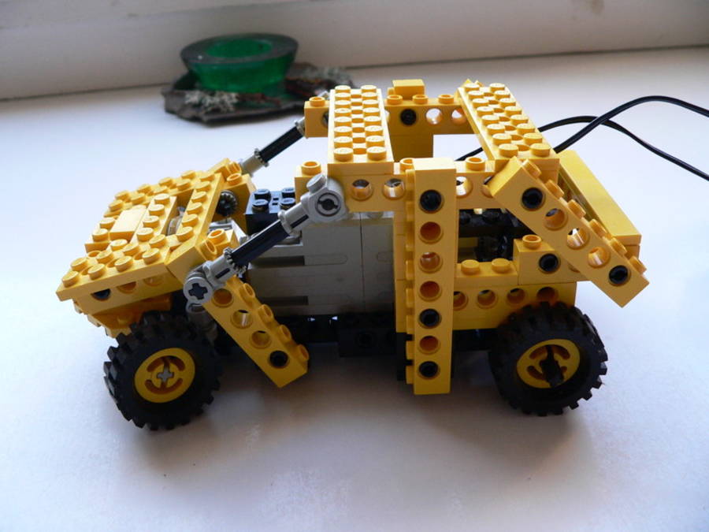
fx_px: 737
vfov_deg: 39.7
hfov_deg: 51.4
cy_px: 266
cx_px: 354
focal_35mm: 36
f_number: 2.8
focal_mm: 6
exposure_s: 1/50
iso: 200
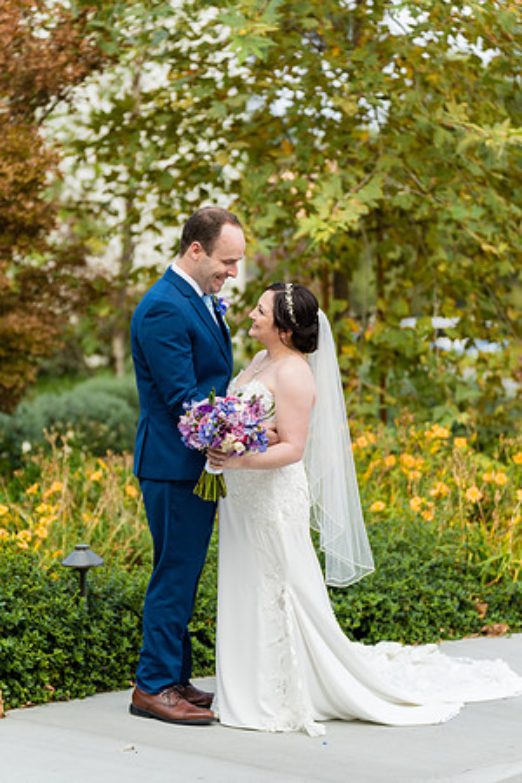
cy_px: 392
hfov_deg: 12.7
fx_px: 2349
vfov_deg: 18.9
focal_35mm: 108
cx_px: 261
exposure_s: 1/2000
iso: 400
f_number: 2.8
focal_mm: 108
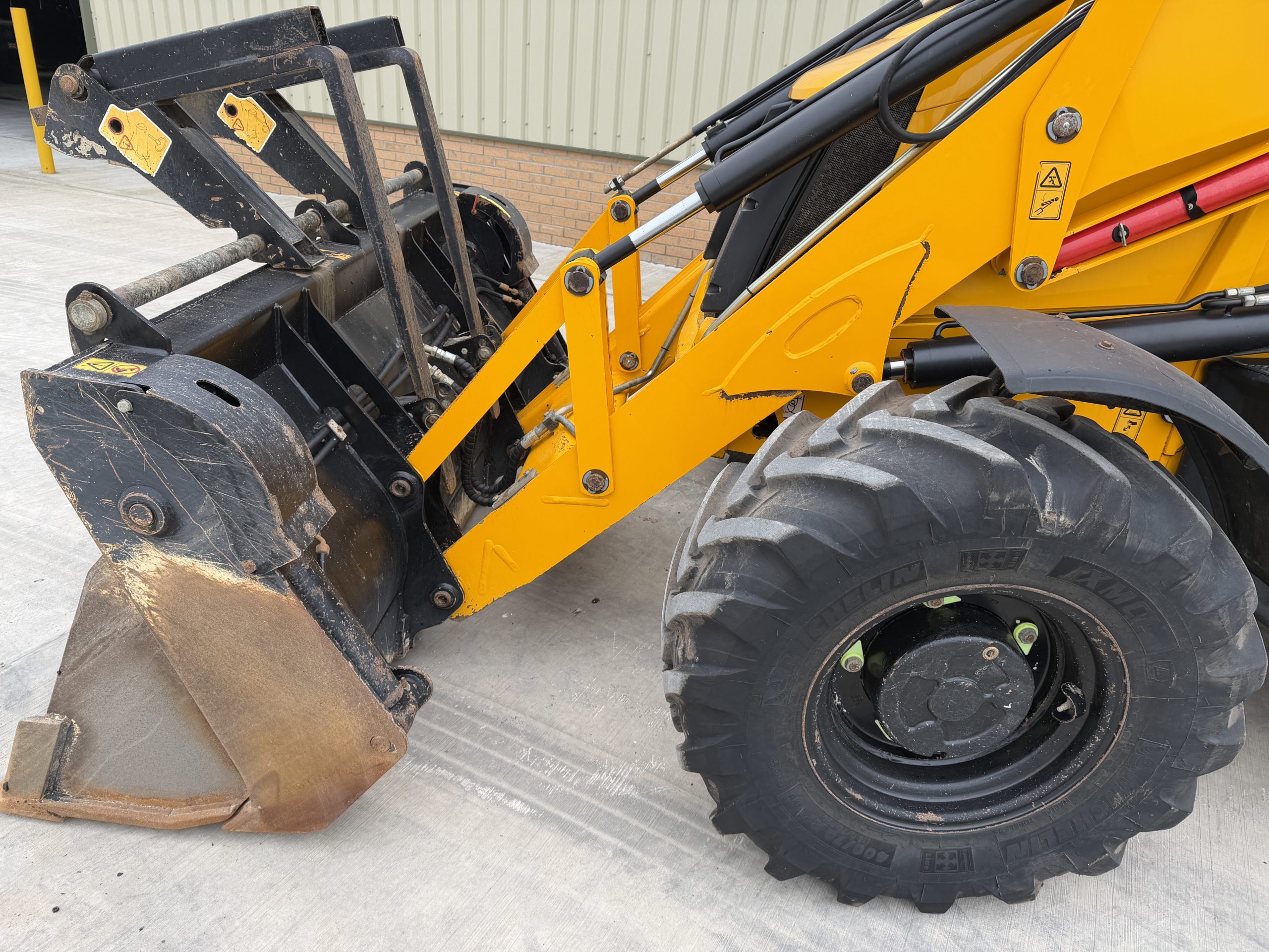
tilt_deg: -25.2
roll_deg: -4.1
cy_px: 476
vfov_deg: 56.8
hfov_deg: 71.6
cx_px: 634
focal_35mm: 24
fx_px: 880
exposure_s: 1/532
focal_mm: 6.76
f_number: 1.78
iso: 80
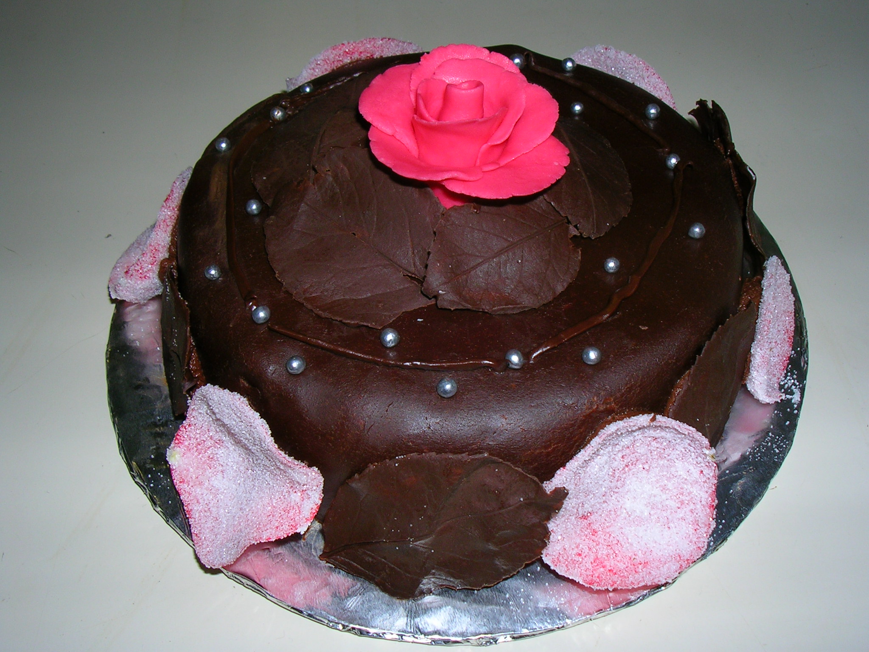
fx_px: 954
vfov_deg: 37.7
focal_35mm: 38
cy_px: 326
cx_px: 434
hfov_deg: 49.0
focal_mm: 5.8
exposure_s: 1/60.1
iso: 50
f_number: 5.6
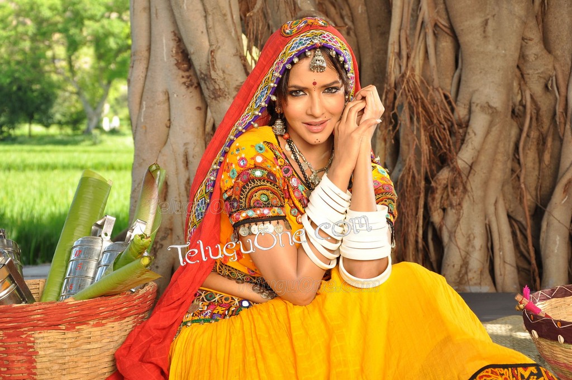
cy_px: 190
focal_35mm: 75
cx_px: 286
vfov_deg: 18.1
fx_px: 1190
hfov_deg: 27.0
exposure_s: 1/200
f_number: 5.6
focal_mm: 50
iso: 320
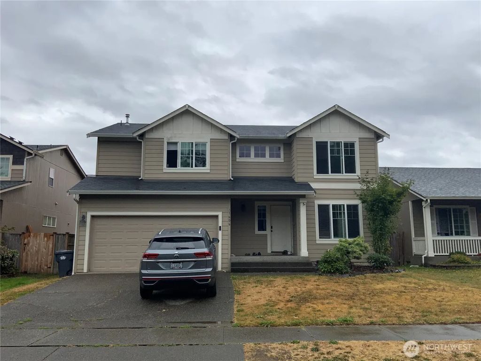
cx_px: 240
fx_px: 403
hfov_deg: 61.7
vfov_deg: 48.2
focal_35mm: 29
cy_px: 180
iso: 16
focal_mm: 3
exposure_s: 1/719
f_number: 1.8
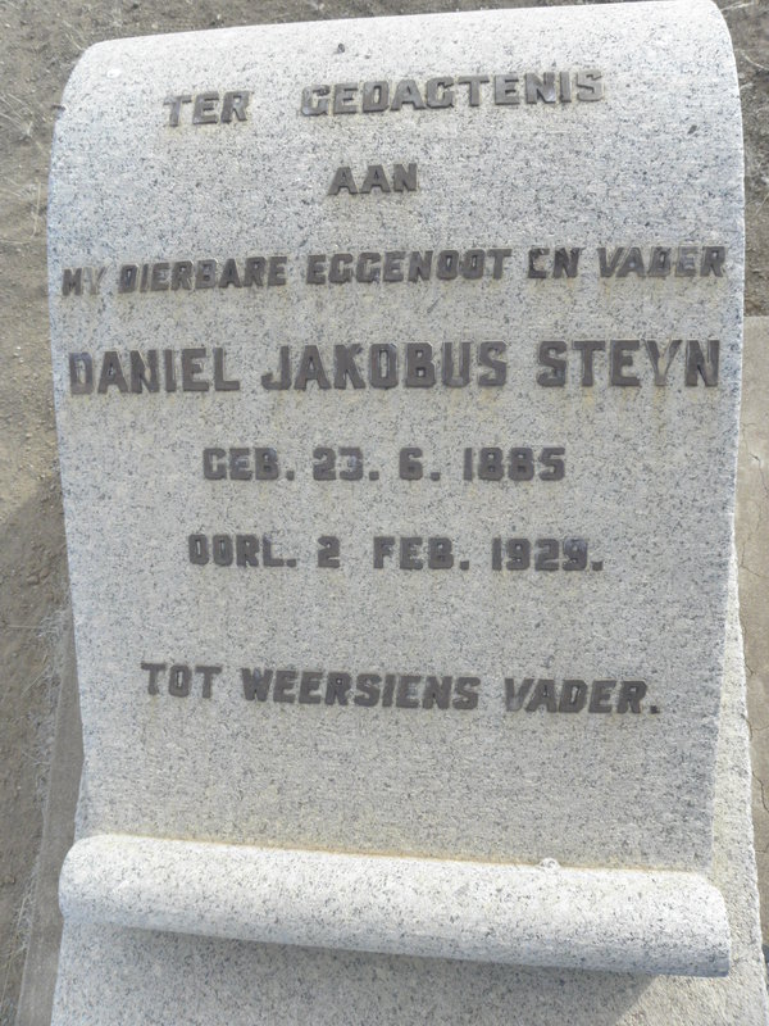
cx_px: 384
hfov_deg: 53.1
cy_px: 513
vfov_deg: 67.3
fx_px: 770
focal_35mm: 26
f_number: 6.3
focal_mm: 4.6
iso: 200
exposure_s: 1/250
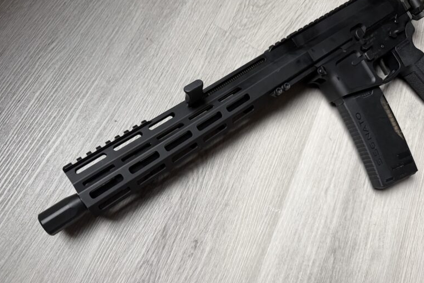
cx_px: 215
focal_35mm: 26
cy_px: 151
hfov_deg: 69.4
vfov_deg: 49.5
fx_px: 306
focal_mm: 6.76
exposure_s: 1/60
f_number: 1.78
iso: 320
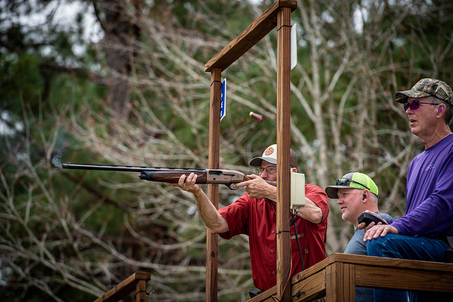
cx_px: 226
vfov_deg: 6.9
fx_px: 2515
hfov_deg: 10.3
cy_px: 151
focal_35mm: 200
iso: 125
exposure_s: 1/250
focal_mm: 200
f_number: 4.5
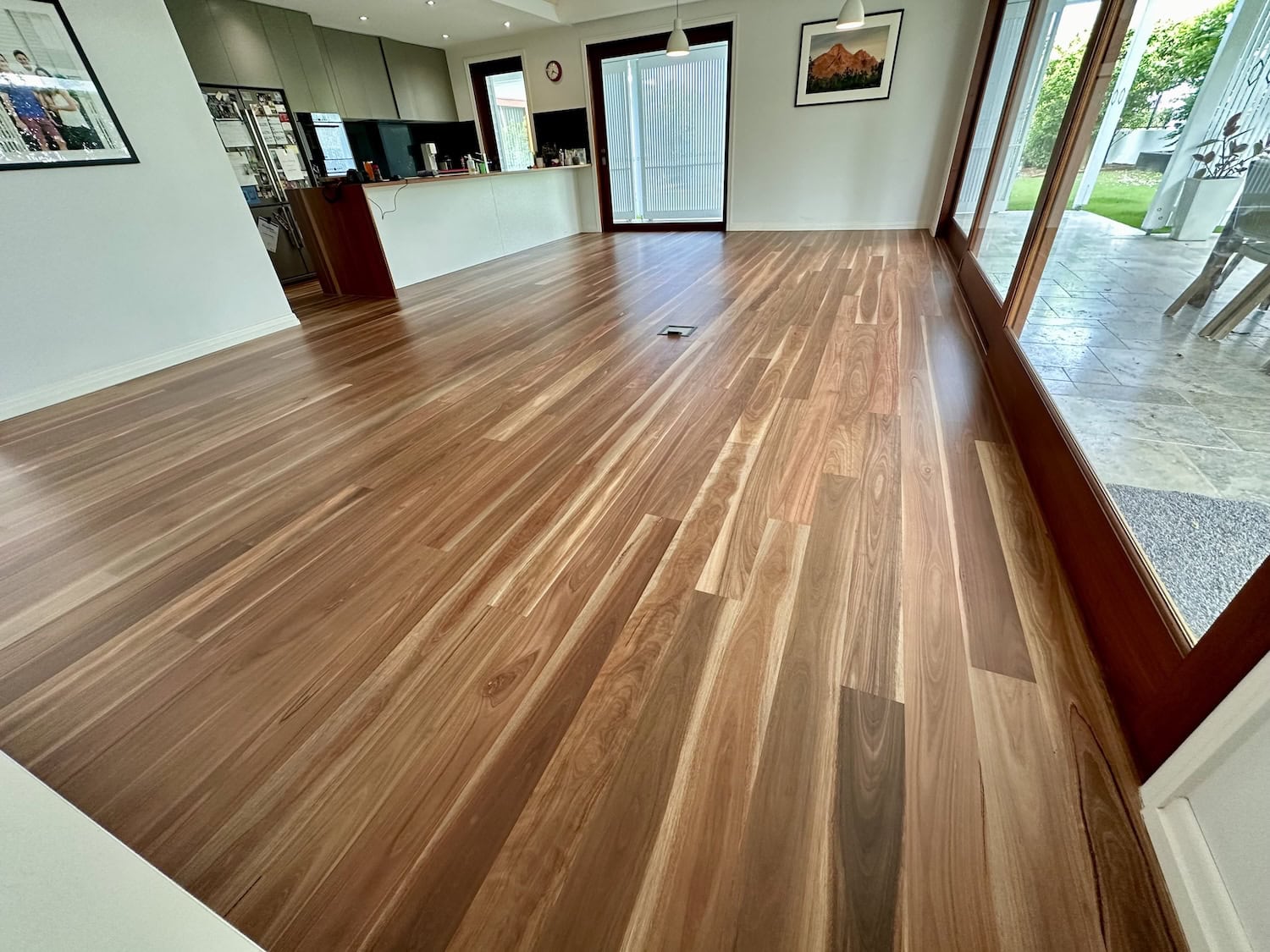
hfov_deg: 102.1
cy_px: 476
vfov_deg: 85.7
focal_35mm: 14
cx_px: 635
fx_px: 514
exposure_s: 1/99
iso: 200
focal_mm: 2.2
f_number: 2.2
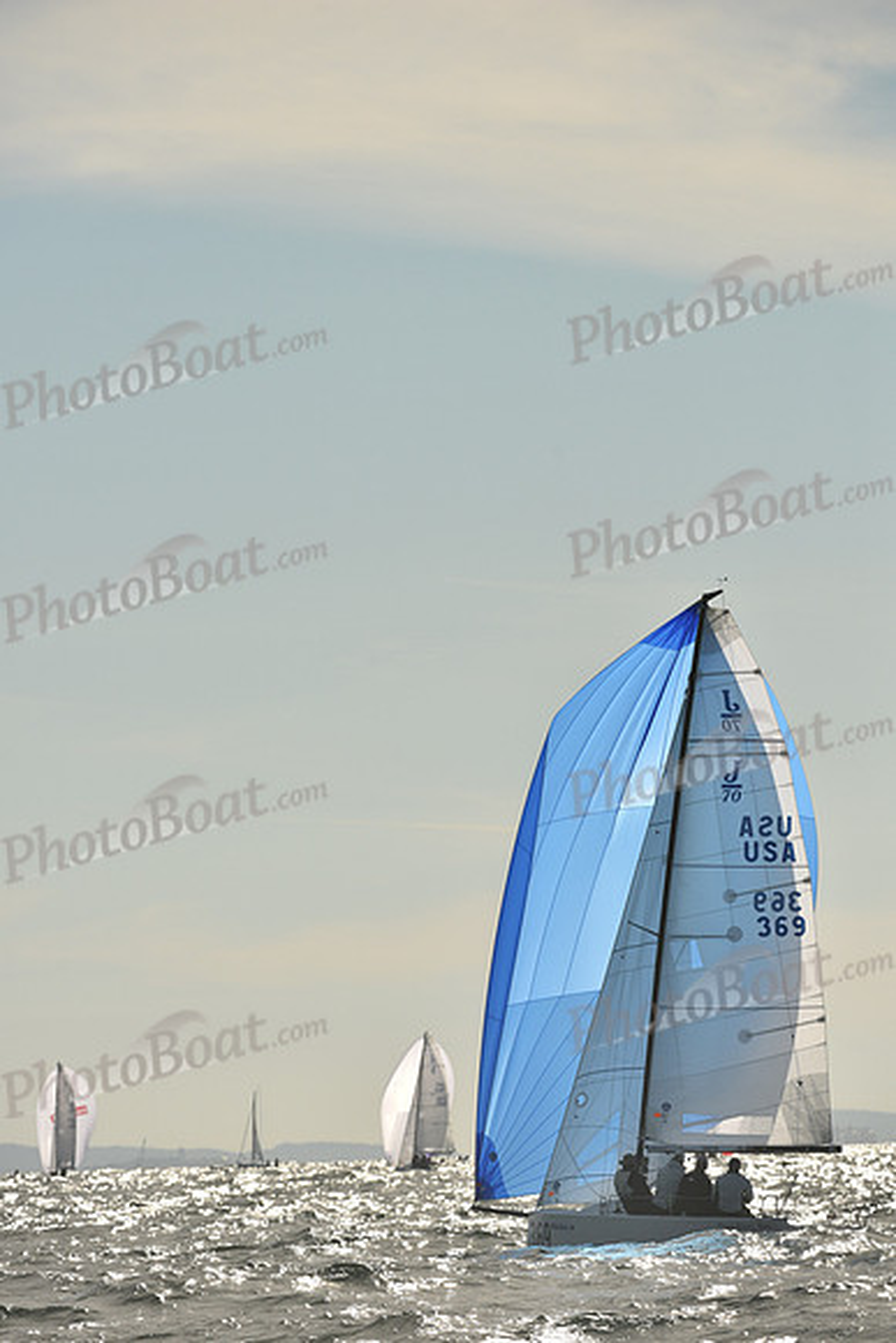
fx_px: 12685
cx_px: 448
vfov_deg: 6.1
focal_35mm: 340
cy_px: 672
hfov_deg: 4.0
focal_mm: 340
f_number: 8
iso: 250
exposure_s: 1/2000
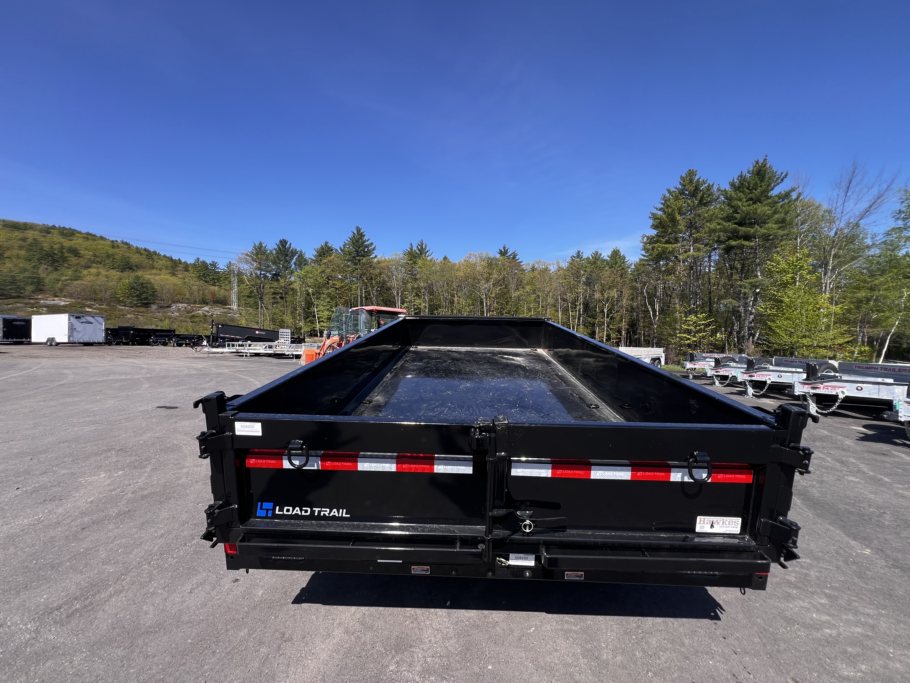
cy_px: 342
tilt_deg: -0.7
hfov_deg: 106.2
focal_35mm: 13
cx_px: 455
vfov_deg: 89.9
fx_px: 342
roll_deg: +0.7
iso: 32
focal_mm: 1.57
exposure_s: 1/723
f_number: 1.8
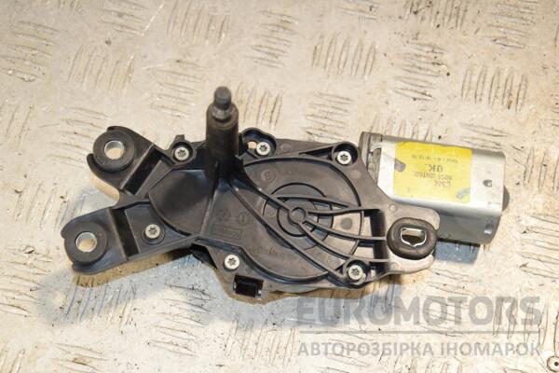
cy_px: 186
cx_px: 280
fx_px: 1118
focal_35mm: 72
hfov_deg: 28.1
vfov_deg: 18.9
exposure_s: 1/200
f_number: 6.3
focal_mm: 48
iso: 800
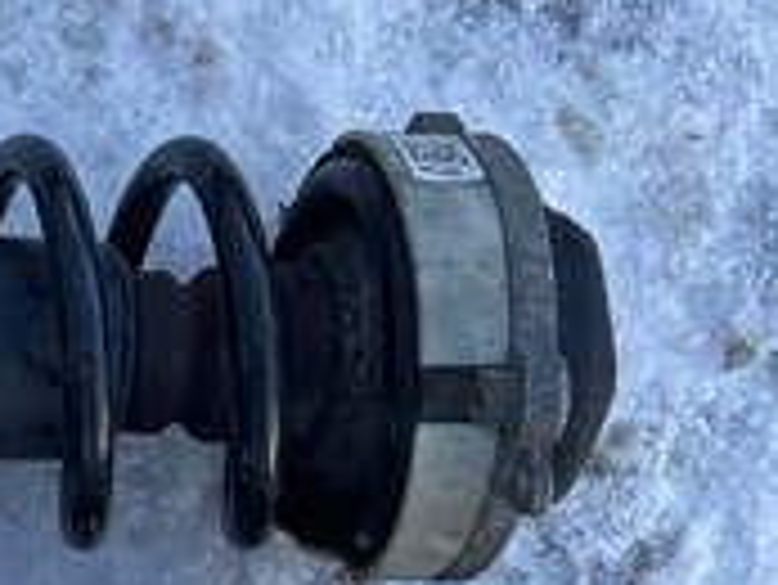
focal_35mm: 107
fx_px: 2407
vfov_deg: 13.7
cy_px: 567
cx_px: -405
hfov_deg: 16.6
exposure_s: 1/203
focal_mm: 3
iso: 16
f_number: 1.8
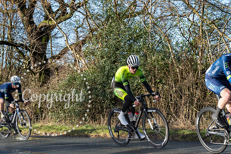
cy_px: 77
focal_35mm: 97
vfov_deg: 14.1
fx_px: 623
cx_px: 116
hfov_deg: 21.0
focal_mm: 97
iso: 1000
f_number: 7.1
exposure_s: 1/1000
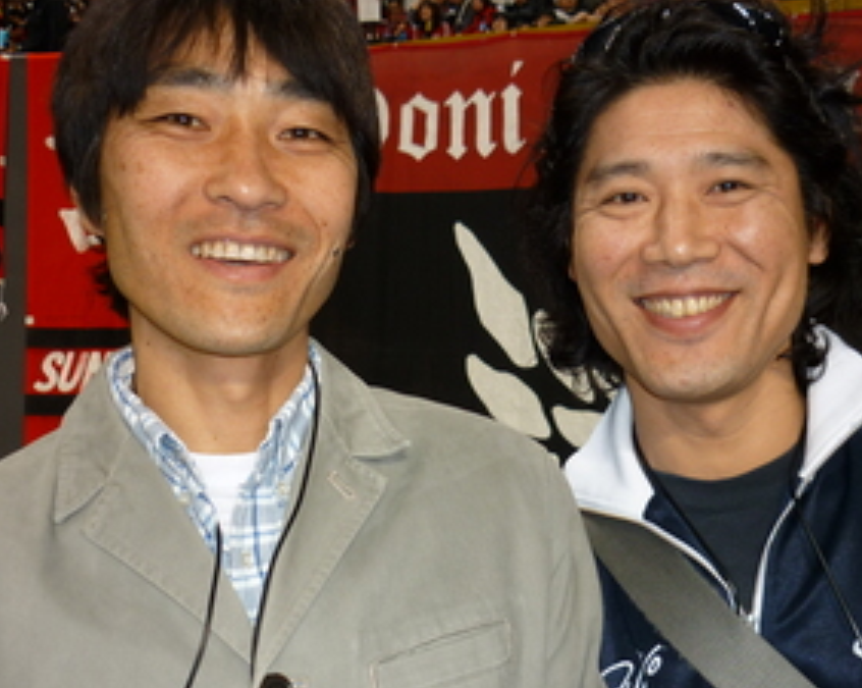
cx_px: 498
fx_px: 1223
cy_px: 350
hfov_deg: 38.7
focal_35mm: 48
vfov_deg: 31.4
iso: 100
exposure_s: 1/30
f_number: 2.8
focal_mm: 5.5
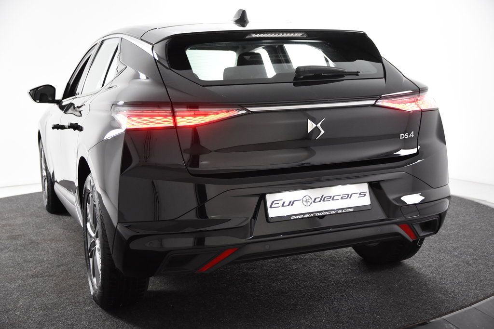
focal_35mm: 51
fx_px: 700
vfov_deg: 26.5
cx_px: 247
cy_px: 164
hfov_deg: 38.9
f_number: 4
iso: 1600
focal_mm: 34
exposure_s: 1/60
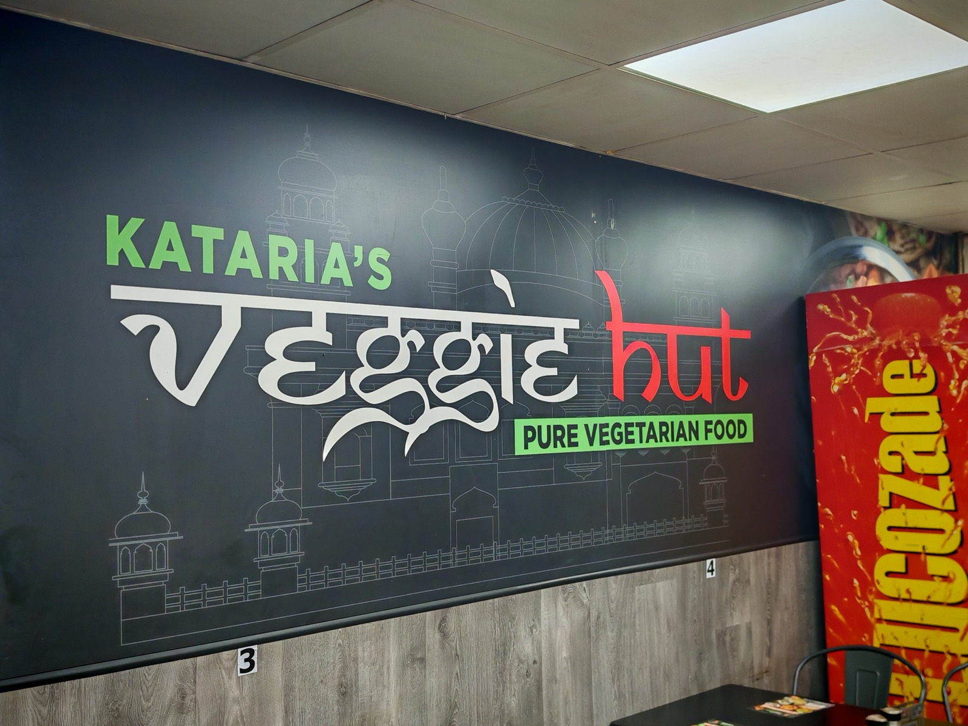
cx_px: 484
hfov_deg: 50.1
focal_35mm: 37
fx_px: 1035
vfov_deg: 38.7
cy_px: 363
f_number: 2
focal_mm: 6.83
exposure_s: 1/100
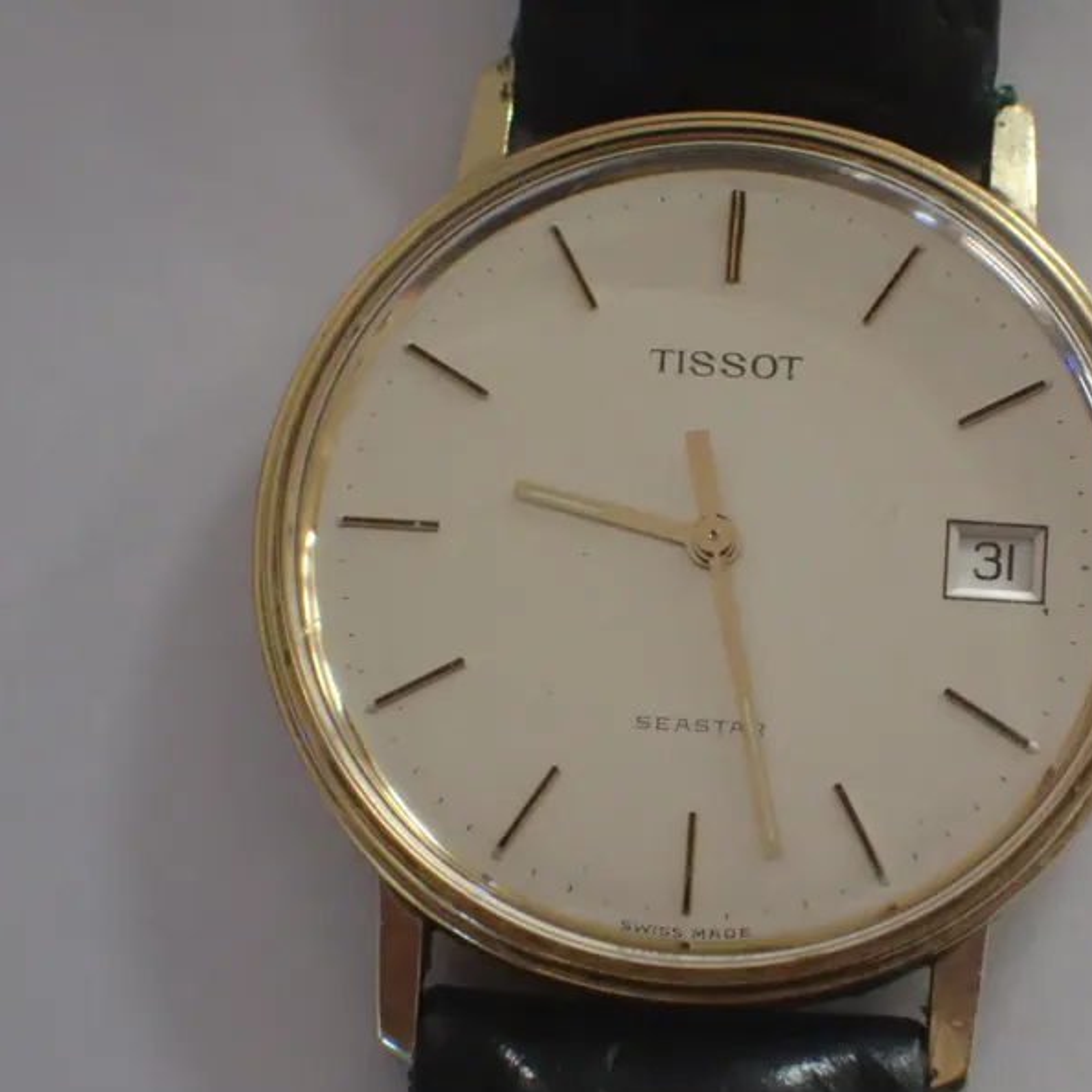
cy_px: 550
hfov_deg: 14.6
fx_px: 4247
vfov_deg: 14.7
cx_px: 732
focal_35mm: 119
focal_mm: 18
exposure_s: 1/25
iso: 1600
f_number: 4.9
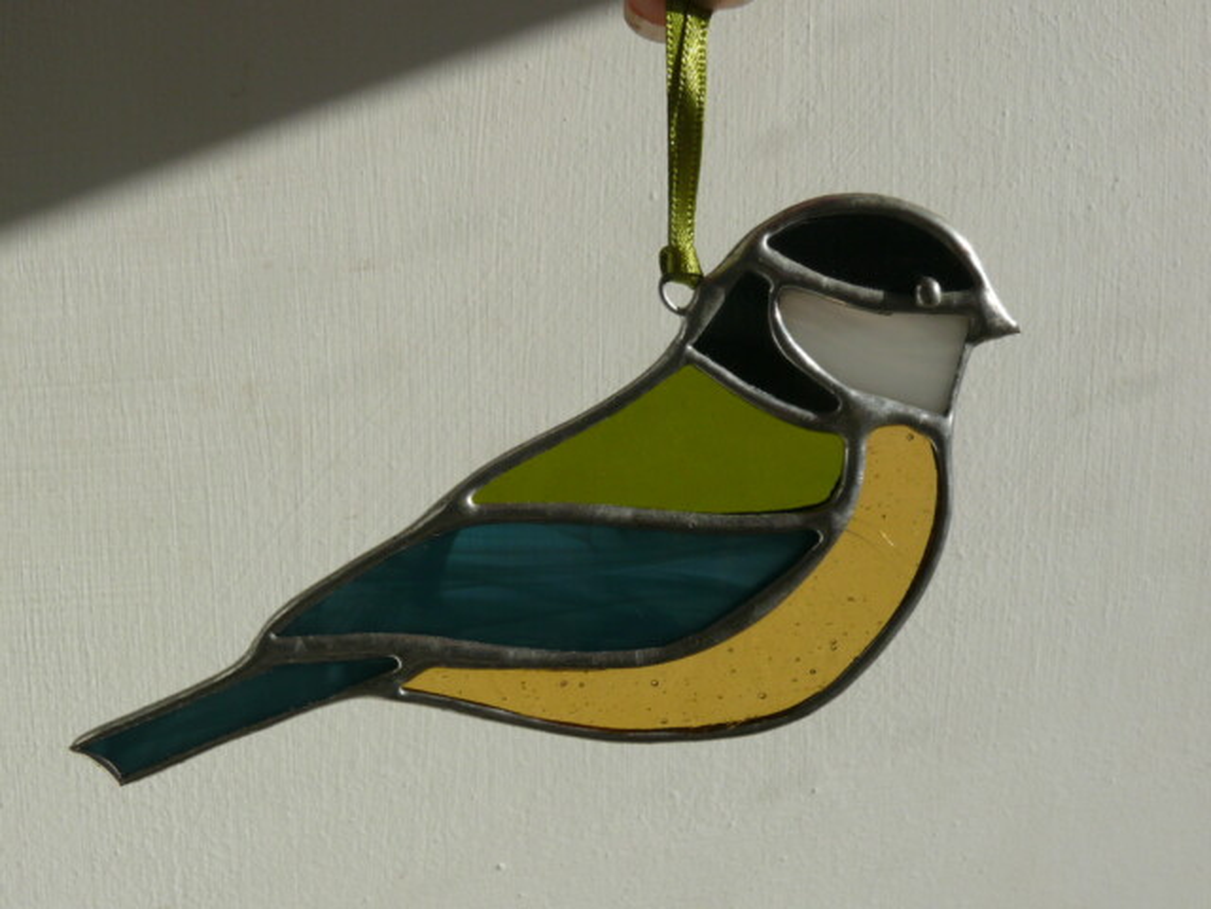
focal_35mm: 41
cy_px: 454
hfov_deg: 45.8
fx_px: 1434
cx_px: 606
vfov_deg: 35.1
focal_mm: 8.3
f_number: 7.1
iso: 100
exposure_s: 1/400
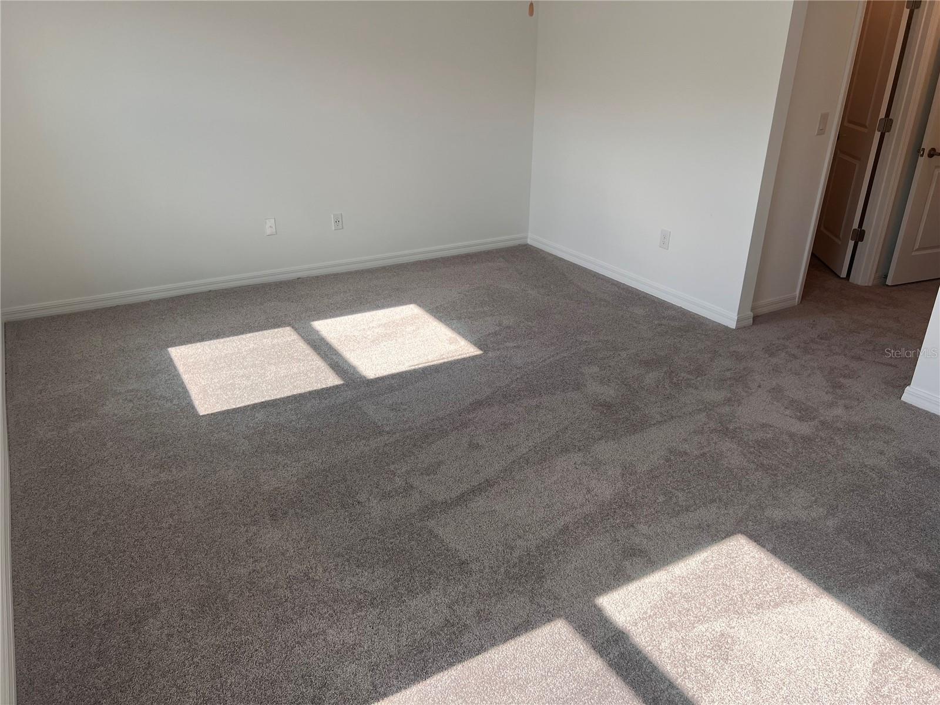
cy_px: 352
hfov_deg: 67.3
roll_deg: -1.1
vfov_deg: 53.1
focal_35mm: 26
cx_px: 470
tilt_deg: -24.9
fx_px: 706
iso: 50
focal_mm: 5.7
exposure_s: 1/490
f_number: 1.5
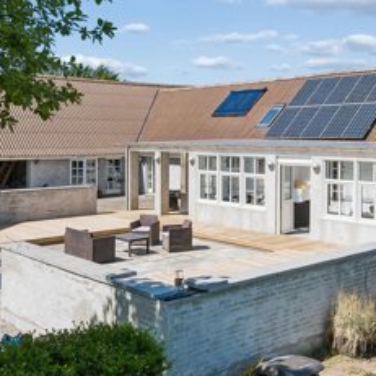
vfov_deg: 35.9
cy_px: 147
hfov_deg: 35.5
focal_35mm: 47
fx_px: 578
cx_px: 267
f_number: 13
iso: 320
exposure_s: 1/320
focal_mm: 16
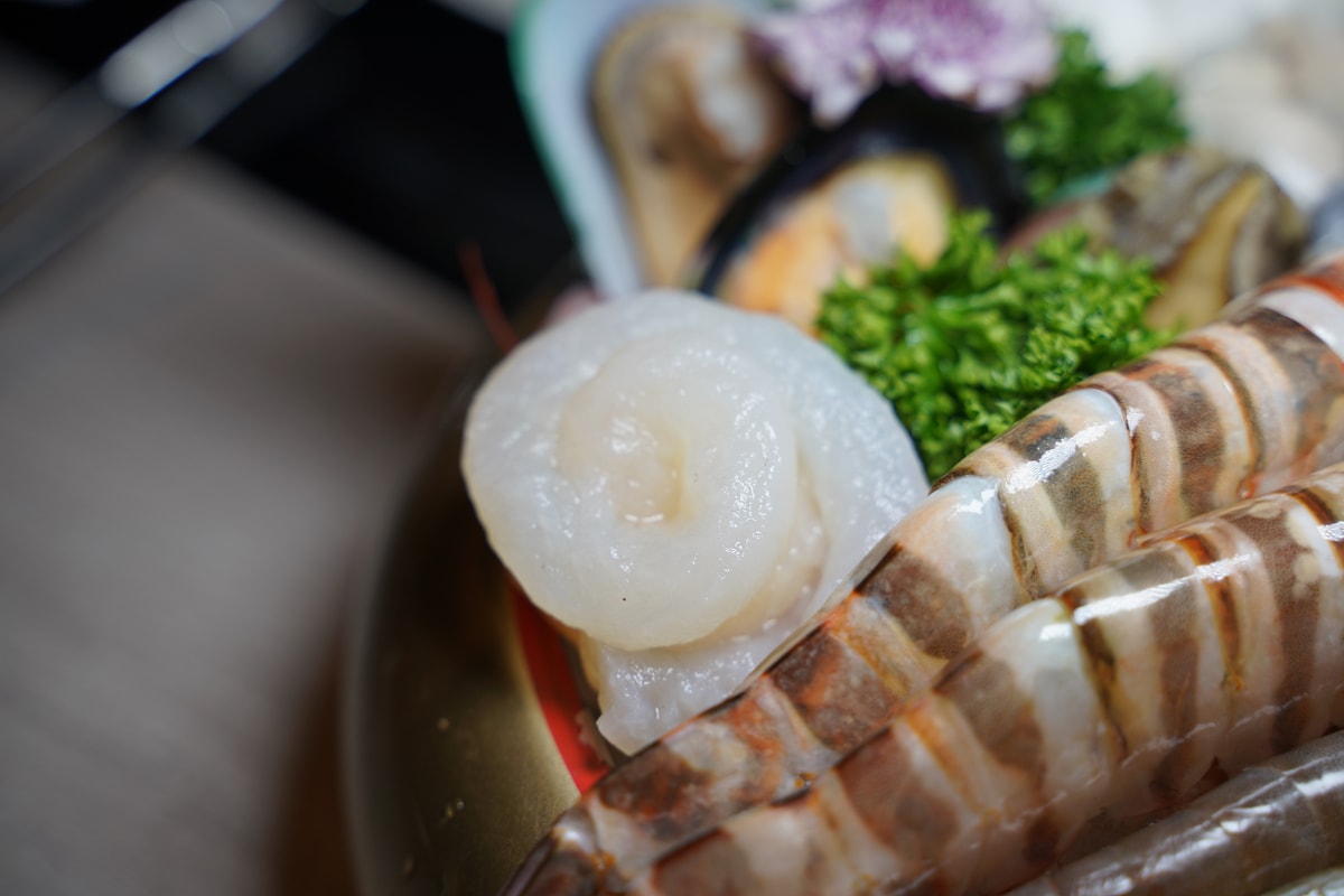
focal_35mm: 75
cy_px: 448
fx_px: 2800
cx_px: 672
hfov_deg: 27.0
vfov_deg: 18.2
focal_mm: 75
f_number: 4.5
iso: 100
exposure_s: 1/100
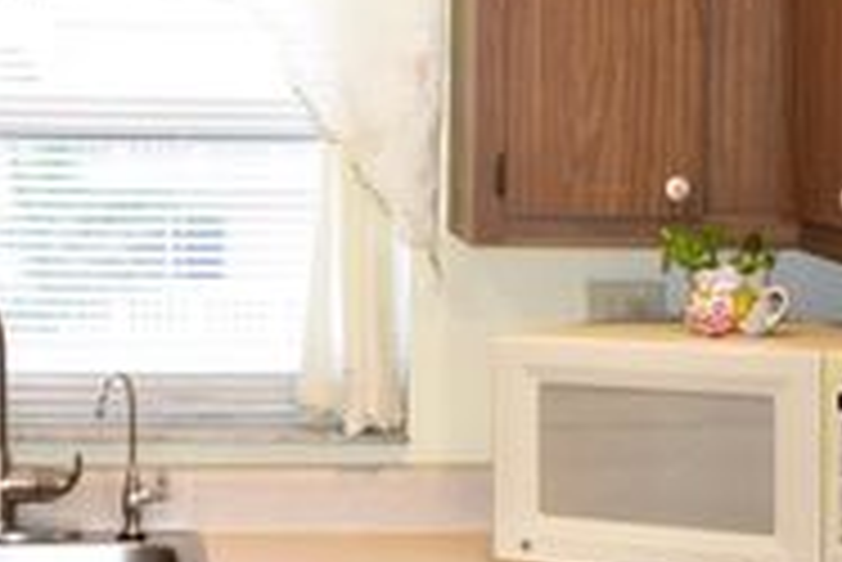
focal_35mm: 112
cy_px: 182
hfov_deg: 18.1
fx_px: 2622
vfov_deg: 12.2
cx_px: 171
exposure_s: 1/60
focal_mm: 28
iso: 500
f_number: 4.2
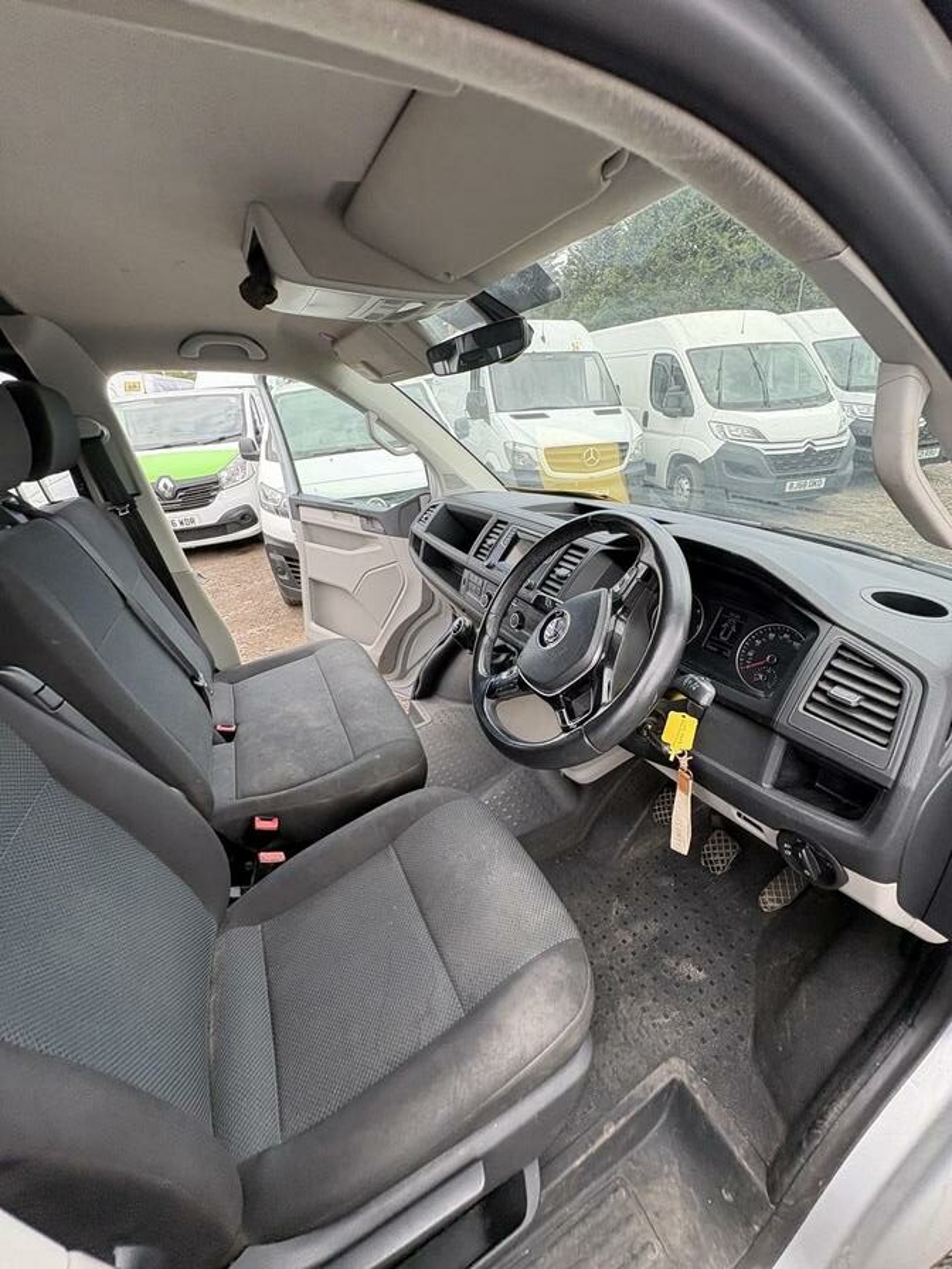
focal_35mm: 14
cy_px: 634
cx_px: 476
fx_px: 513
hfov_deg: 85.7
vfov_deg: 102.1
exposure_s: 1/146
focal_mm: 2.22
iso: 40
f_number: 2.2
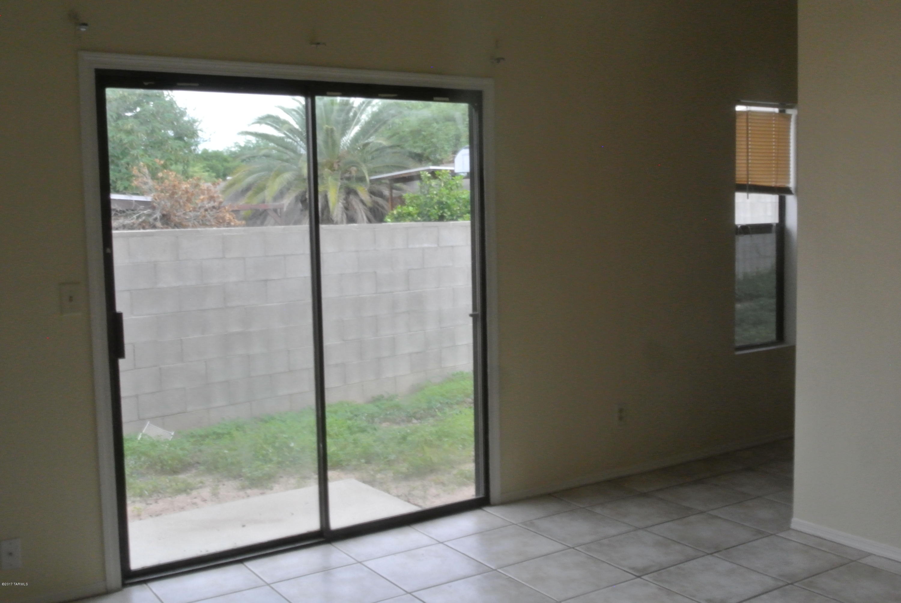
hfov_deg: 49.5
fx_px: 977
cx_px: 450
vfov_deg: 34.3
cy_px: 302
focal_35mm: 39
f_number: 4
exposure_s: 1/15
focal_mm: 14.5
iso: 800
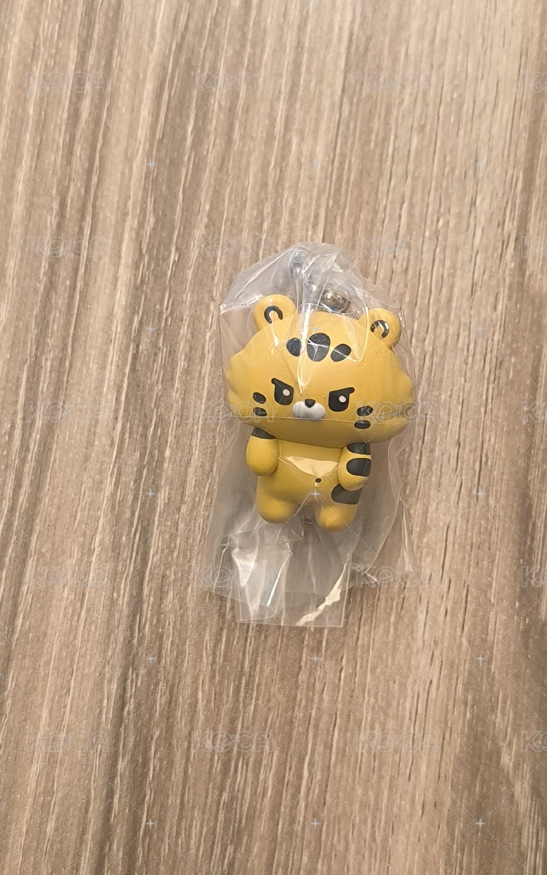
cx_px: 315
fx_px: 1169
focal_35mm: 49
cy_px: 439
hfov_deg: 26.3
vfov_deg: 41.1
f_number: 1.65
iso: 1250
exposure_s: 1/40
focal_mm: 6.14
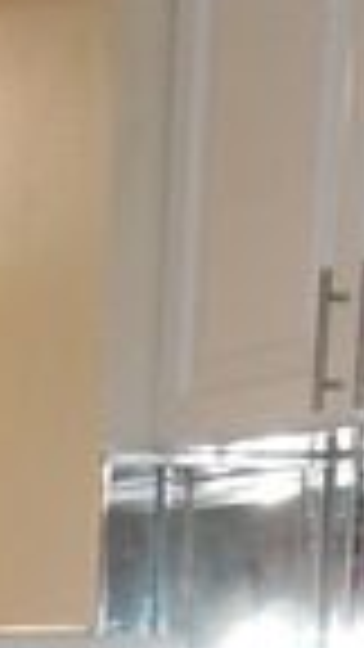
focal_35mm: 109
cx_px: -292
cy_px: 1058
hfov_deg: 10.5
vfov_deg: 17.1
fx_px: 1870
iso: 200
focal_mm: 5.3
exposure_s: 1/25
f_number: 3.8
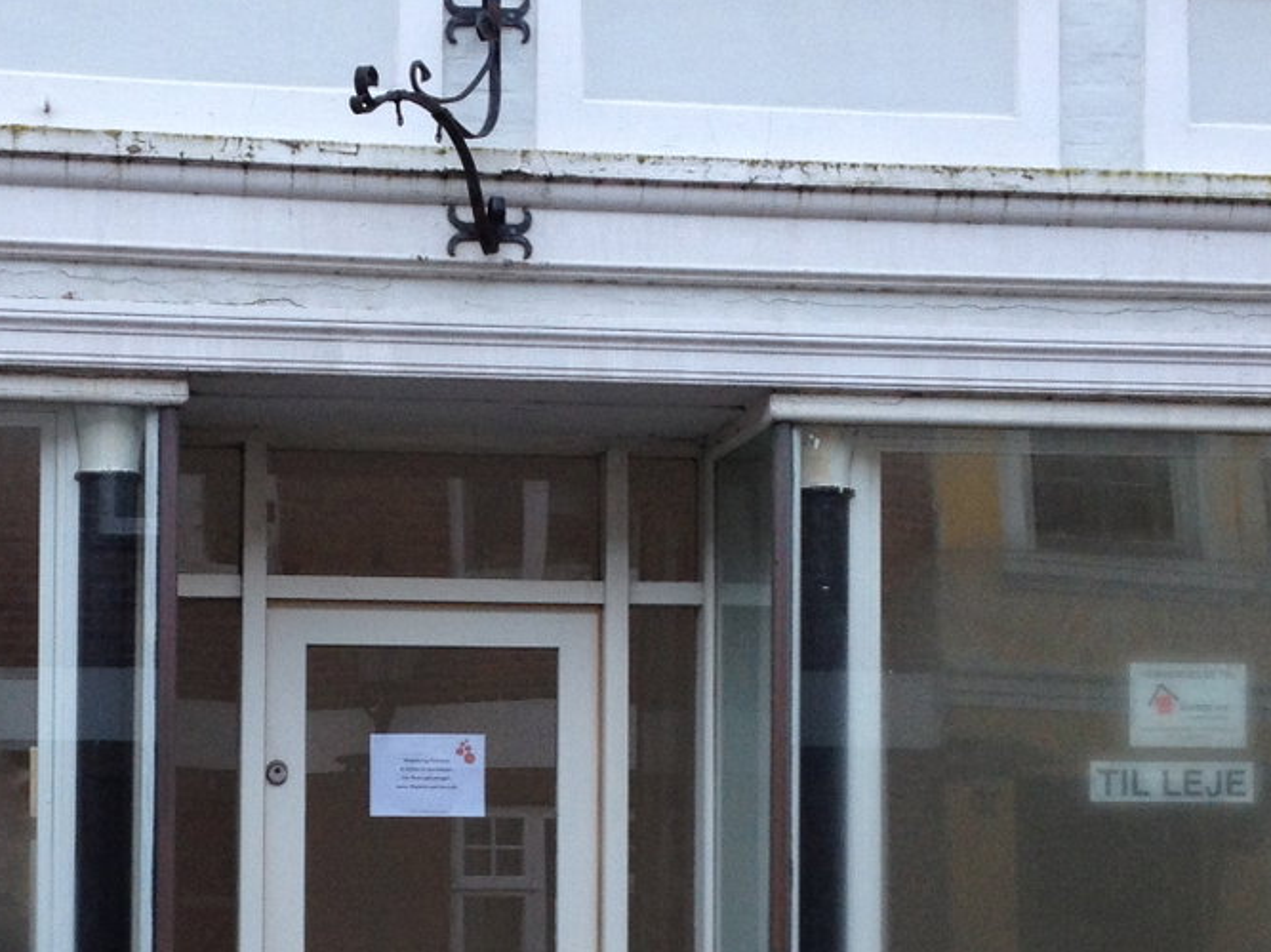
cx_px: 465
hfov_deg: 23.2
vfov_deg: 17.4
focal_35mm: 84
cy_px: 786
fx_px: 3084
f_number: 2.4
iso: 80
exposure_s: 1/120
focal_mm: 4.28
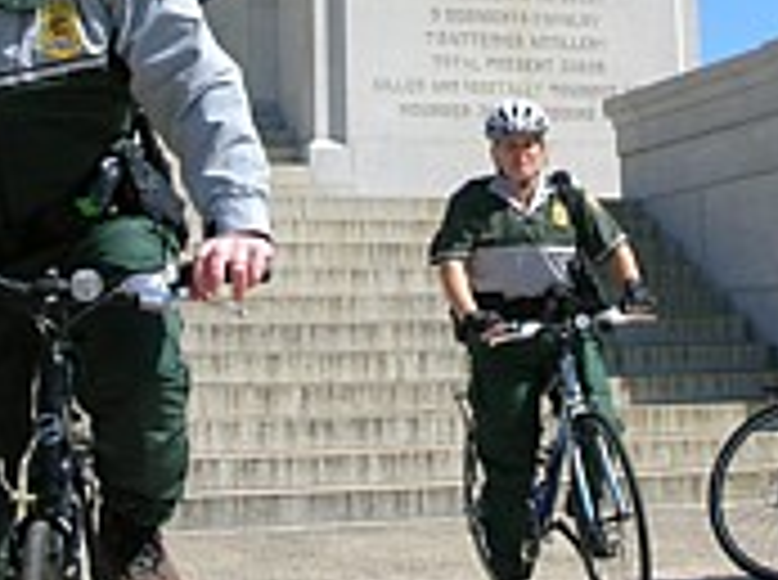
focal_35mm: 89
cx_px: 456
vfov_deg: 16.3
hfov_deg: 22.0
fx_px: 1996
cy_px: 65
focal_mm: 6.2
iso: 50
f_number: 3.8
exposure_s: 1/700
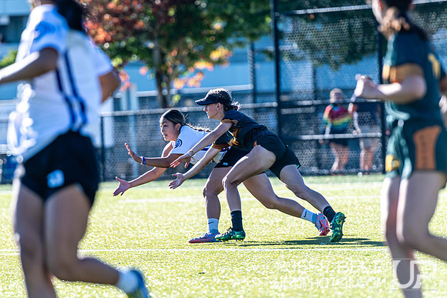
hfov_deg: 6.9
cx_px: 224
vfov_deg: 4.6
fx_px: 3726
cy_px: 149
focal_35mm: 300
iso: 100
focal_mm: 200
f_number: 3.2
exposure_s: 1/1000
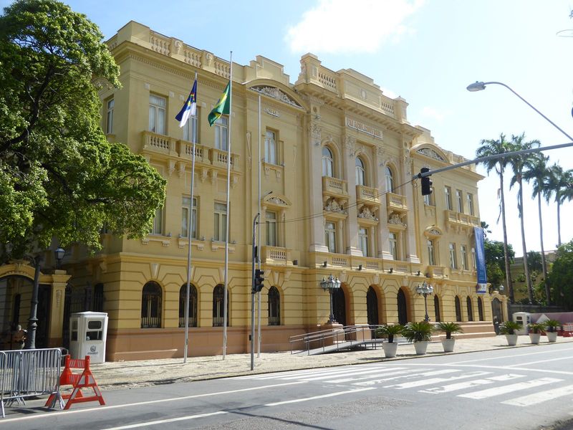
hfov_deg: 54.0
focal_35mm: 34
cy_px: 215
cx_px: 286
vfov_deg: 41.8
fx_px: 563
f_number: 3.6
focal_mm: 5.8
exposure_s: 1/500
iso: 80
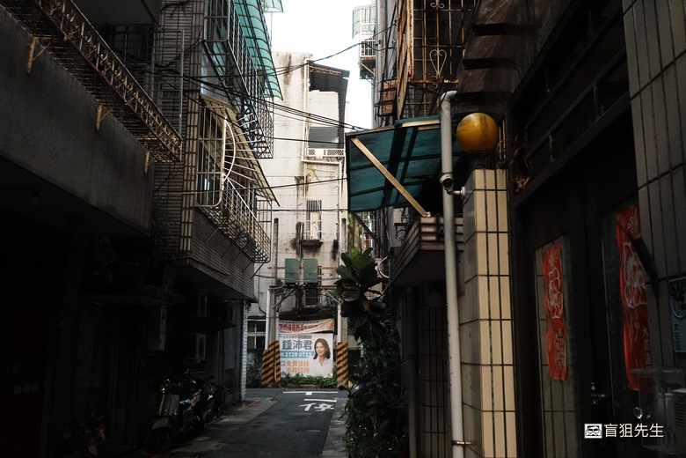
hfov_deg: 54.4
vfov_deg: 37.9
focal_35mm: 35
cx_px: 343
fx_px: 667
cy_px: 229
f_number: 4
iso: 2000
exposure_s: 1/125
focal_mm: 12.9
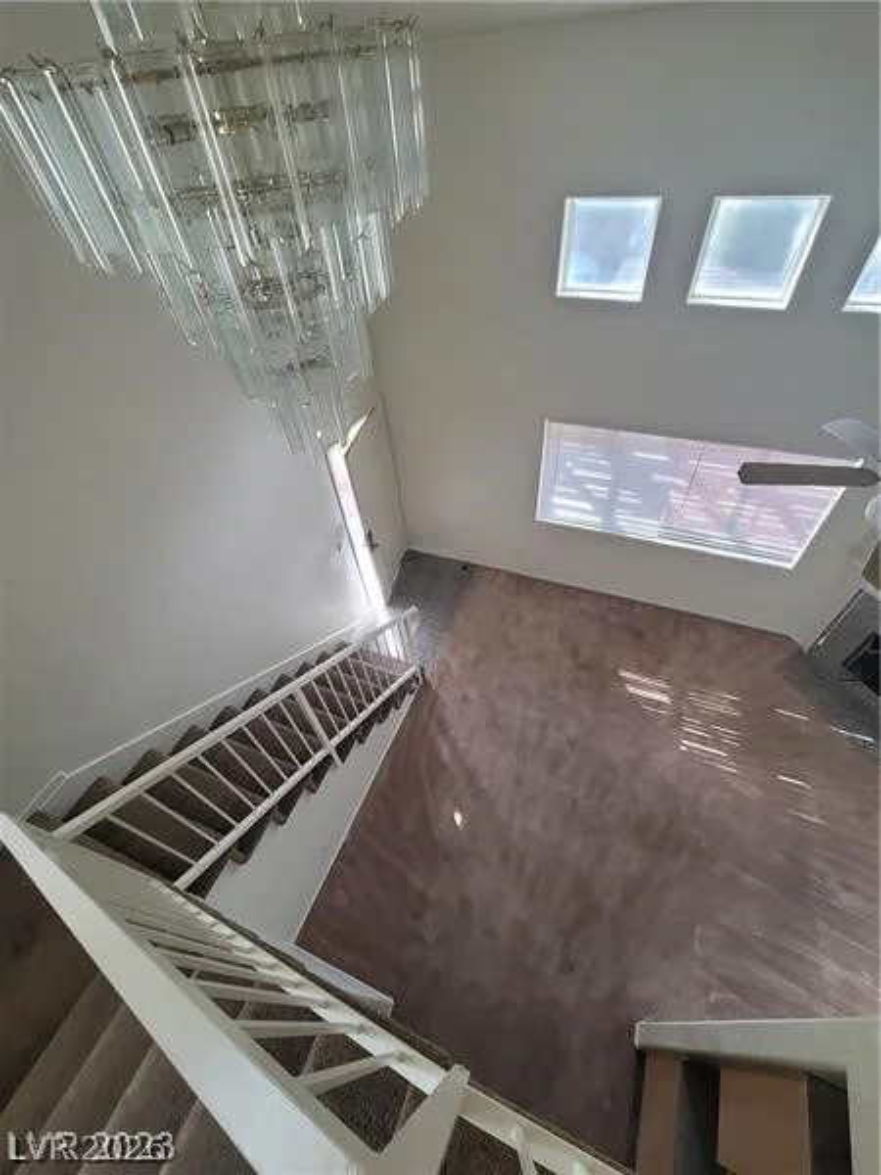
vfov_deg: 106.2
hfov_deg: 89.9
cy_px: 588
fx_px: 441
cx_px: 440
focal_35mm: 13
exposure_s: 1/60
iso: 160
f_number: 2.2
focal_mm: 2.2
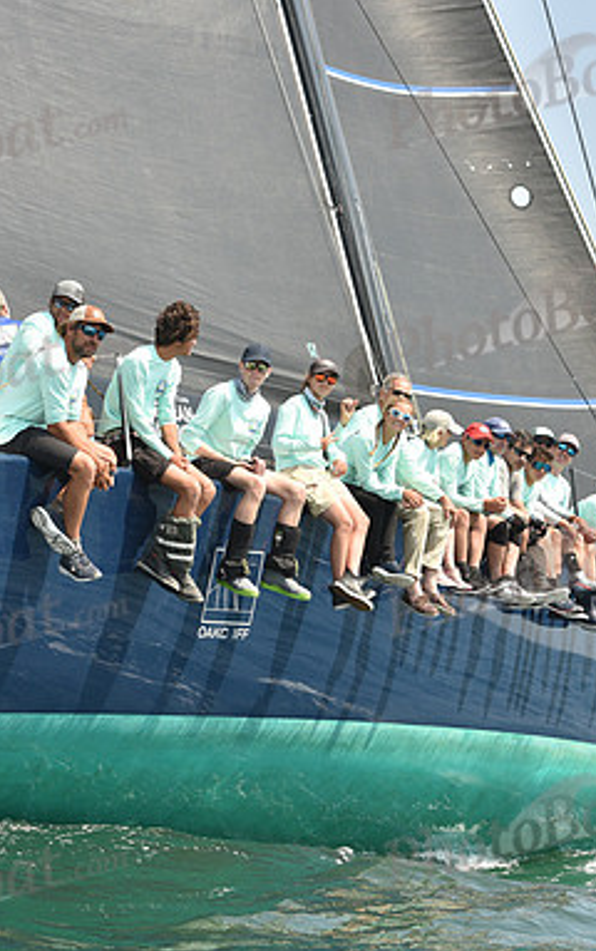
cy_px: 478
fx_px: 2802
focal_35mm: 108
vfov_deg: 19.3
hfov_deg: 12.1
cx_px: 258
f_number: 6.3
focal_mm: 70
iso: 250
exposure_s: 1/800
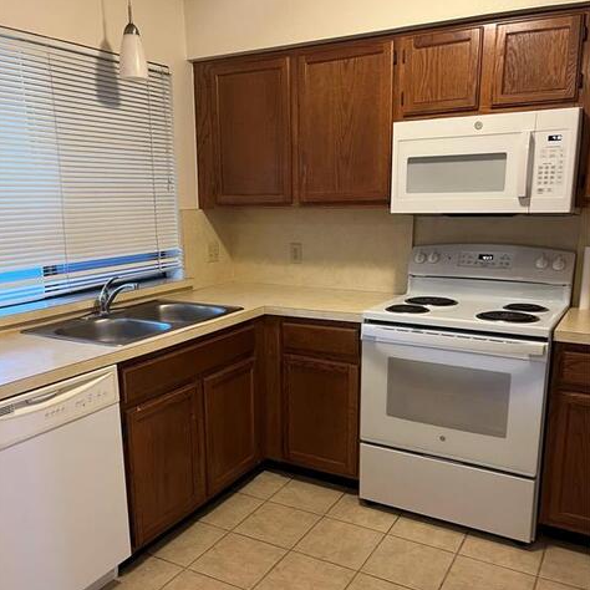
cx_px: 294
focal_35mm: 31
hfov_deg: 52.5
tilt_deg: -13.8
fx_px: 598
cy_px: 334
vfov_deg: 52.4
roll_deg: -0.5
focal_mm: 5.1
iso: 250
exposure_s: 1/60
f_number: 1.6
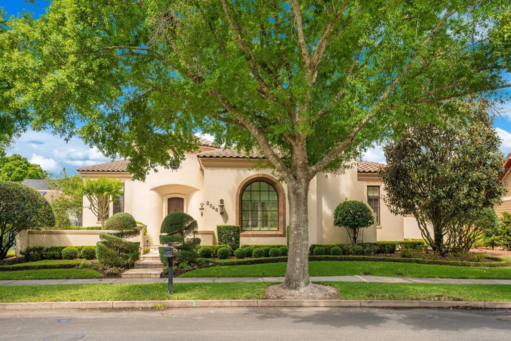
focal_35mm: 30
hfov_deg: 61.9
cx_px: 256
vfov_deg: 43.6
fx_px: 426
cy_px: 170
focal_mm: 30
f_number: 6.3
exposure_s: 1/100
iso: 100
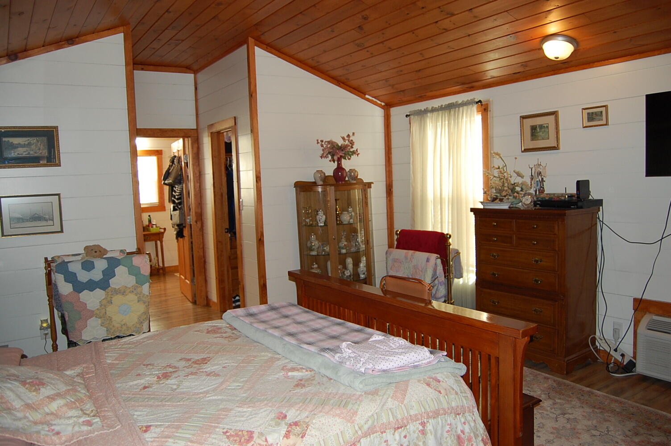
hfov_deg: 67.4
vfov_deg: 47.8
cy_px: 223
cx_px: 336
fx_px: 503
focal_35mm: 27
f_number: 3.5
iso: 400
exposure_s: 1/60
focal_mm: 18
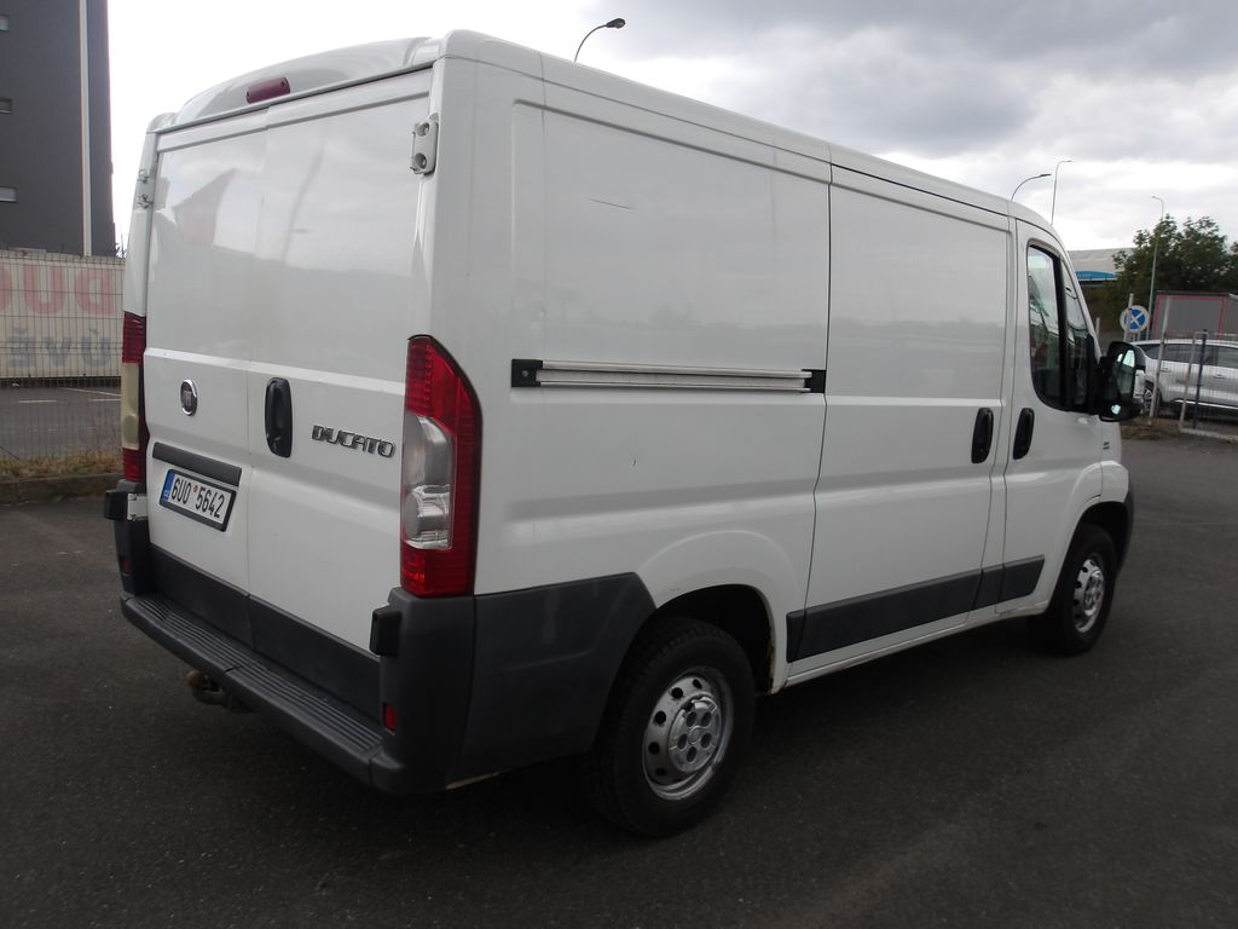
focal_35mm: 27
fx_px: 966
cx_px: 619
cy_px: 464
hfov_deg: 65.3
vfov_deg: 51.4
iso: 100
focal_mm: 4.9
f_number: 3
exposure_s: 1/701
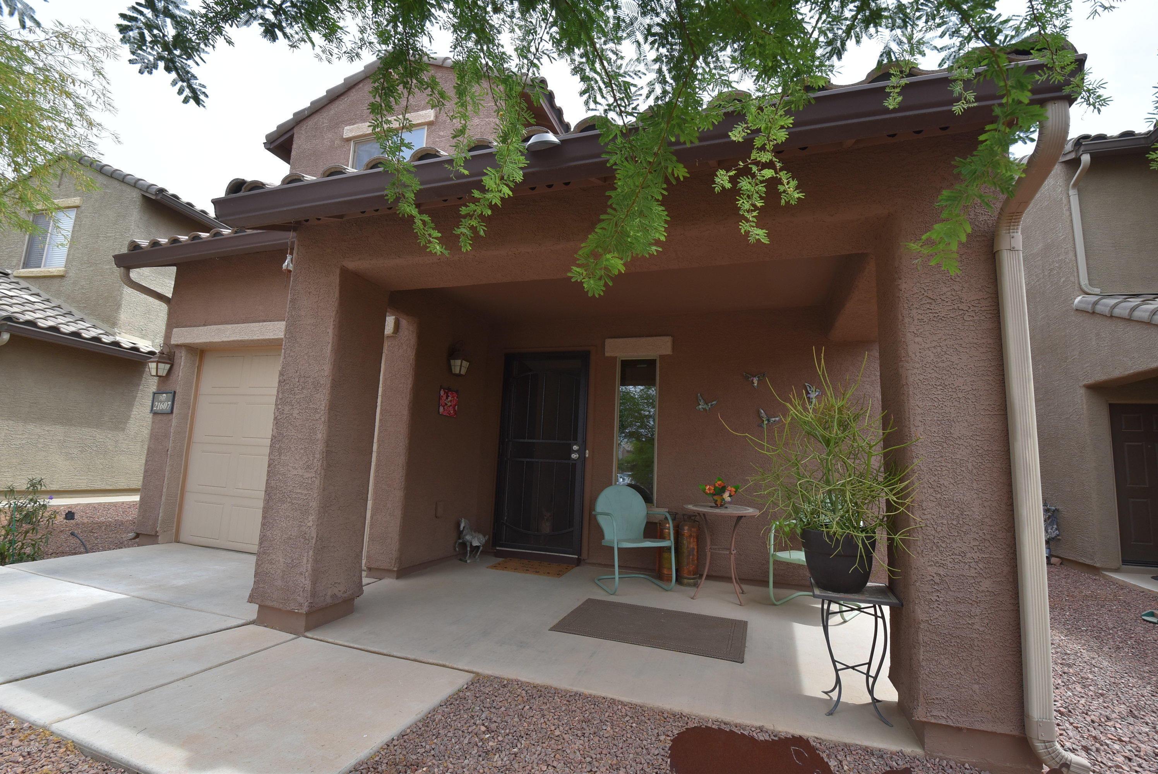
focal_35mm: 15
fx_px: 483
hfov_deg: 100.3
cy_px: 387
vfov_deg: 77.4
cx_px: 579
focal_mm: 10
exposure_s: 1/250
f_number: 8
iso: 220
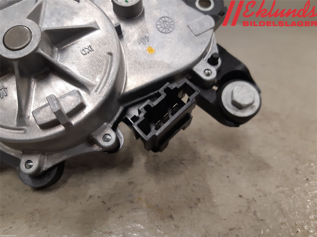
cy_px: 118
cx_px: 158
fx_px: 238
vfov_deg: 53.1
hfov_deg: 67.3
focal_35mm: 26
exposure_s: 1/50
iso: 125
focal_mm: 3.93
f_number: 1.7
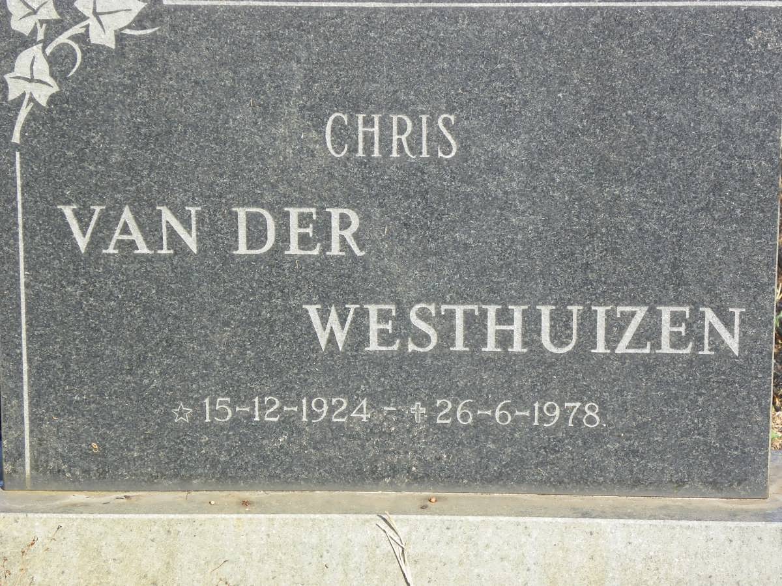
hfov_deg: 13.3
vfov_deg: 10.0
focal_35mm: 148
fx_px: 3343
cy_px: 293
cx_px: 391
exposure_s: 1/125
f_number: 4.5
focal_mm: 26.4
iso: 64
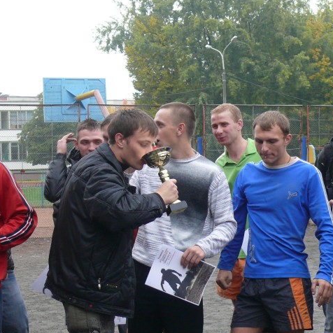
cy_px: 166
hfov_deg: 18.3
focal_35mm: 95
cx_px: 195
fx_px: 1034
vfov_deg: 18.3
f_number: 3.2
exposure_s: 1/125
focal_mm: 11.7
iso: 200
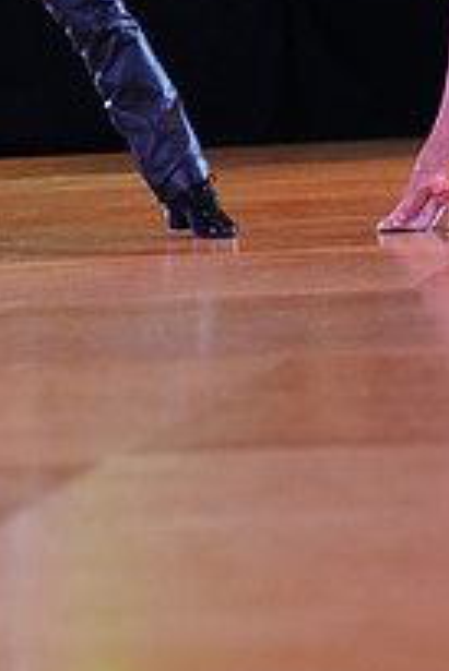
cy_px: -147
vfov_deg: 9.9
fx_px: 3810
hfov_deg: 6.7
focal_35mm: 204
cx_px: 205
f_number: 2.8
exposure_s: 1/400
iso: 6400
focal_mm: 72
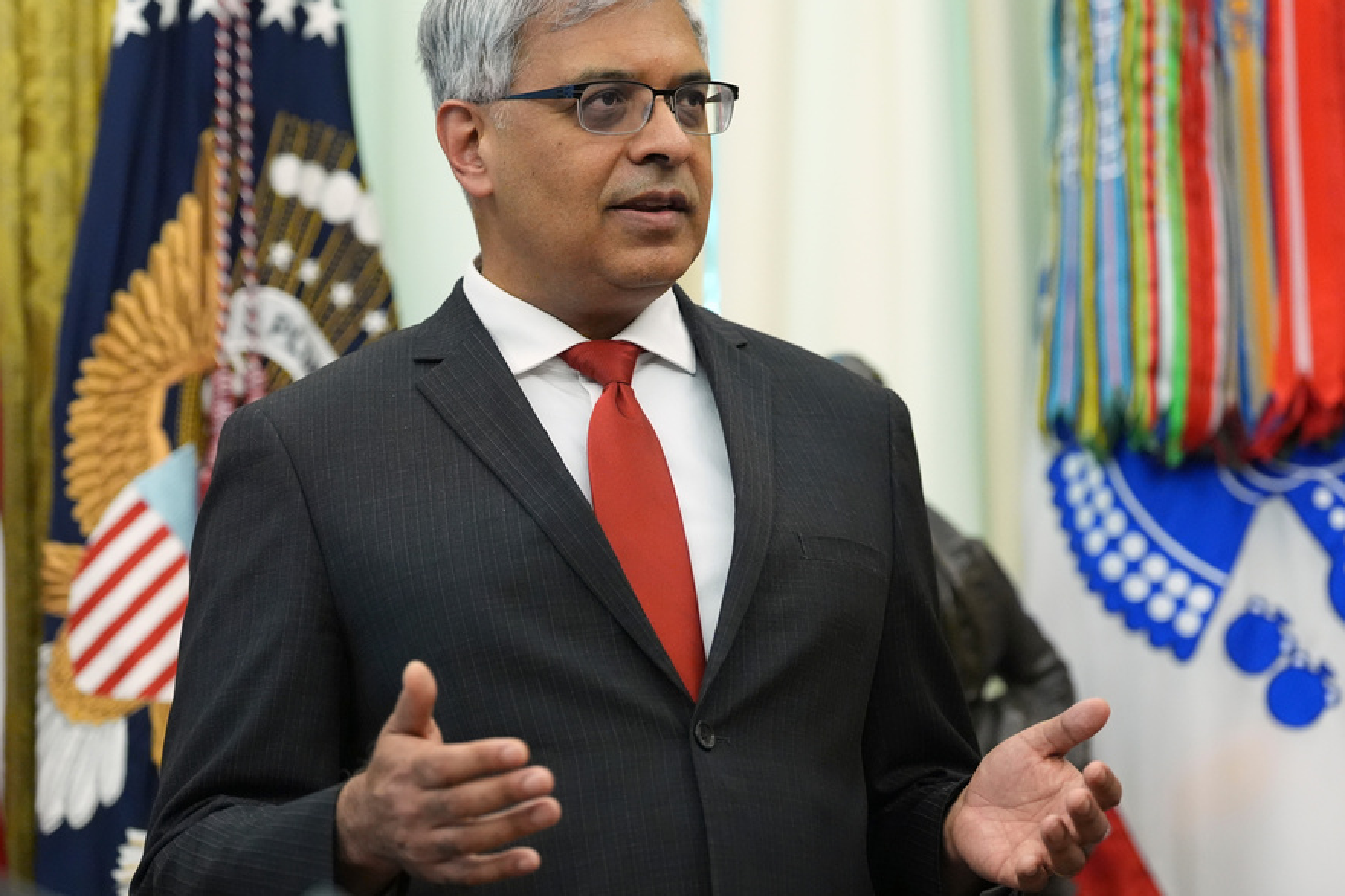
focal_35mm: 129
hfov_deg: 15.9
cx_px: 664
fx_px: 4818
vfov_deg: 10.6
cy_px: 408
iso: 5000
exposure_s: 1/320
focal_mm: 111
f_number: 3.2
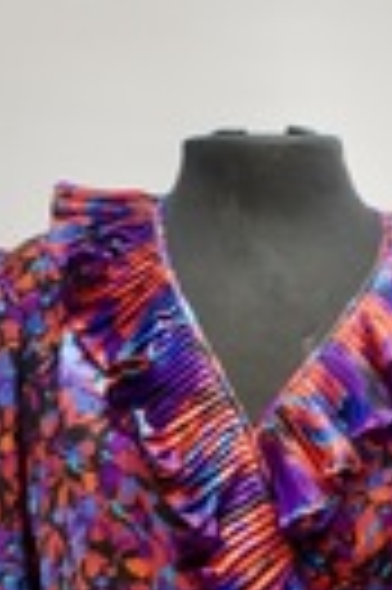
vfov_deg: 12.6
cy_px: 905
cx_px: 302
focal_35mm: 155
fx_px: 2538
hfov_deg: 8.8
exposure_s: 1/200
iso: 1600
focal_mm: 30
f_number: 4
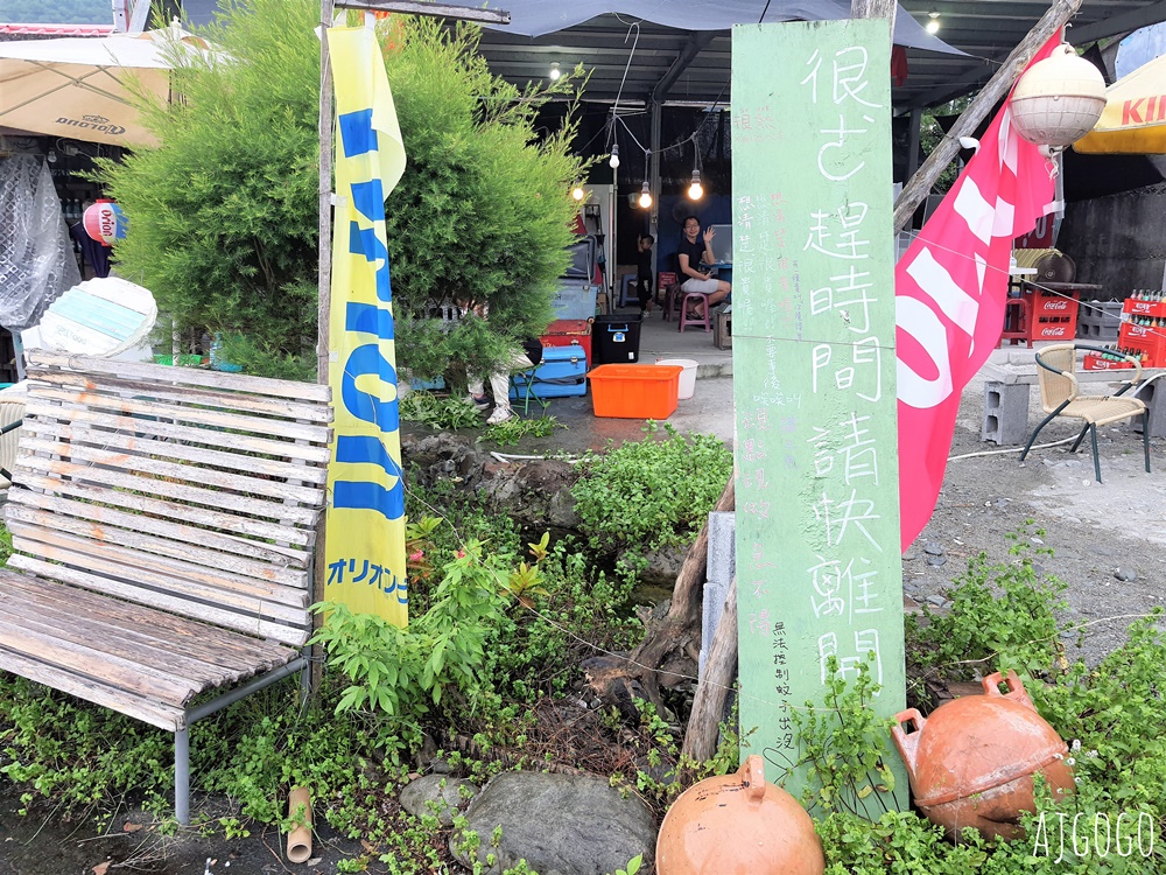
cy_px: 438
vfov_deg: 53.1
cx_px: 583
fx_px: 876
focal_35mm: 26
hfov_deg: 67.3
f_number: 1.7
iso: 50
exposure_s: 1/120
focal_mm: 4.32
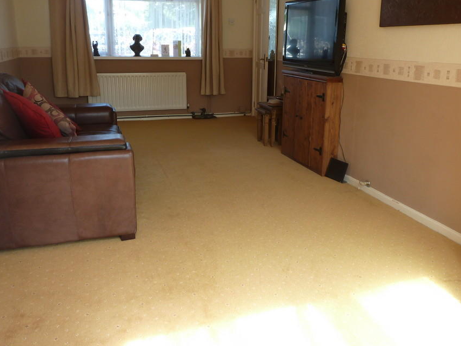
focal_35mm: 30
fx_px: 400
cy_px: 148
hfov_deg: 59.9
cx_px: 239
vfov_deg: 46.7
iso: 80
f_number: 3.3
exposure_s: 1/30
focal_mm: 4.1
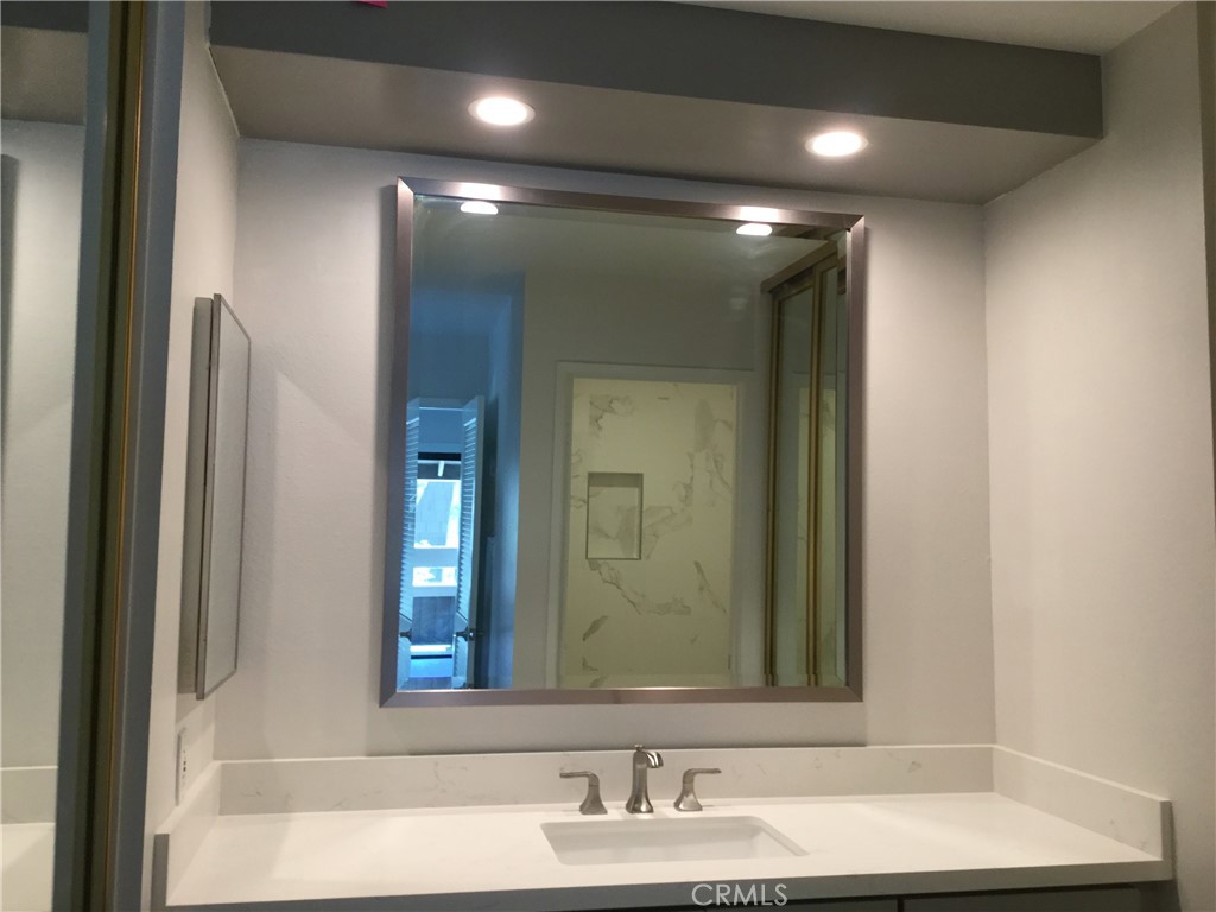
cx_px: 608
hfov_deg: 58.4
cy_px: 456
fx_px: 1089
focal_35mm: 31
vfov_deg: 45.4
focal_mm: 3.3
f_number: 2.4
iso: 64
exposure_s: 1/30
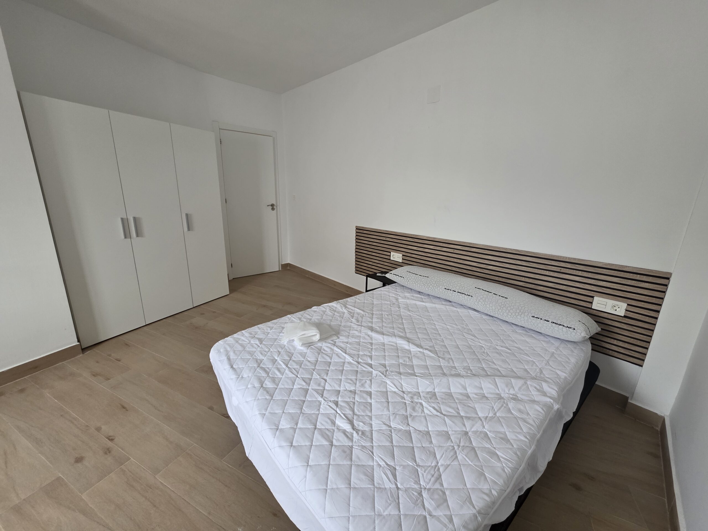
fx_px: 266
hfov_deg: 106.2
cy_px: 266
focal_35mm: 13
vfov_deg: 89.9
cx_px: 354
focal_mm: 2.2
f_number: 1.9
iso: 160
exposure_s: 1/50
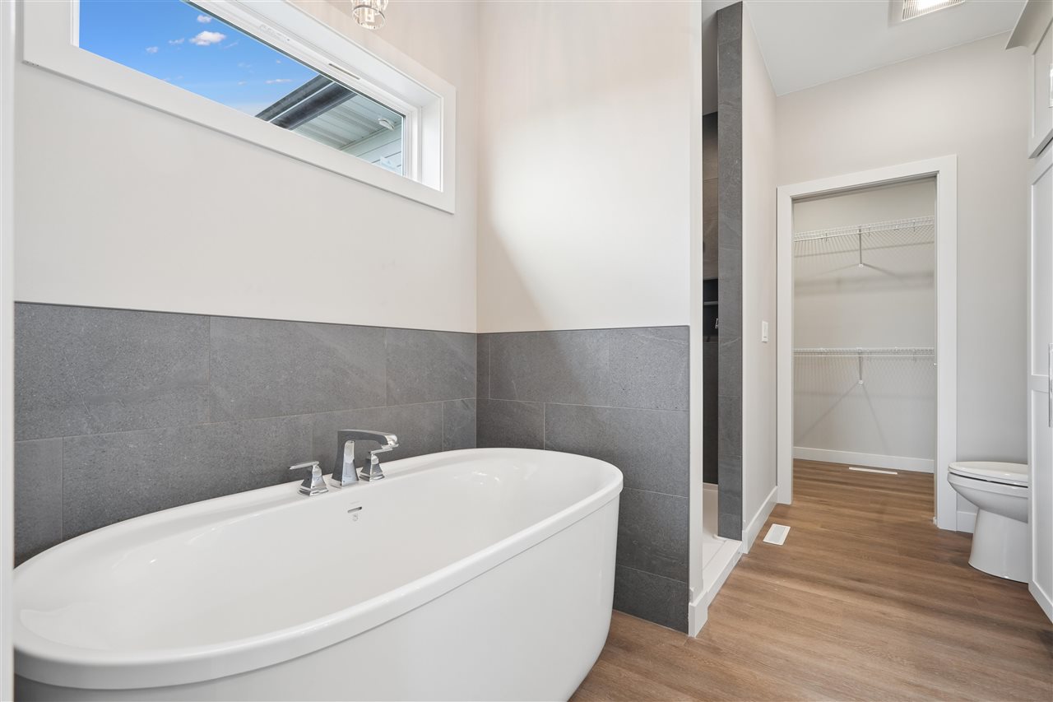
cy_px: 351
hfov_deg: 96.7
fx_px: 468
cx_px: 526
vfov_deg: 73.7
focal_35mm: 16
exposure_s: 1/15
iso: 400
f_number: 10
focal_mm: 16
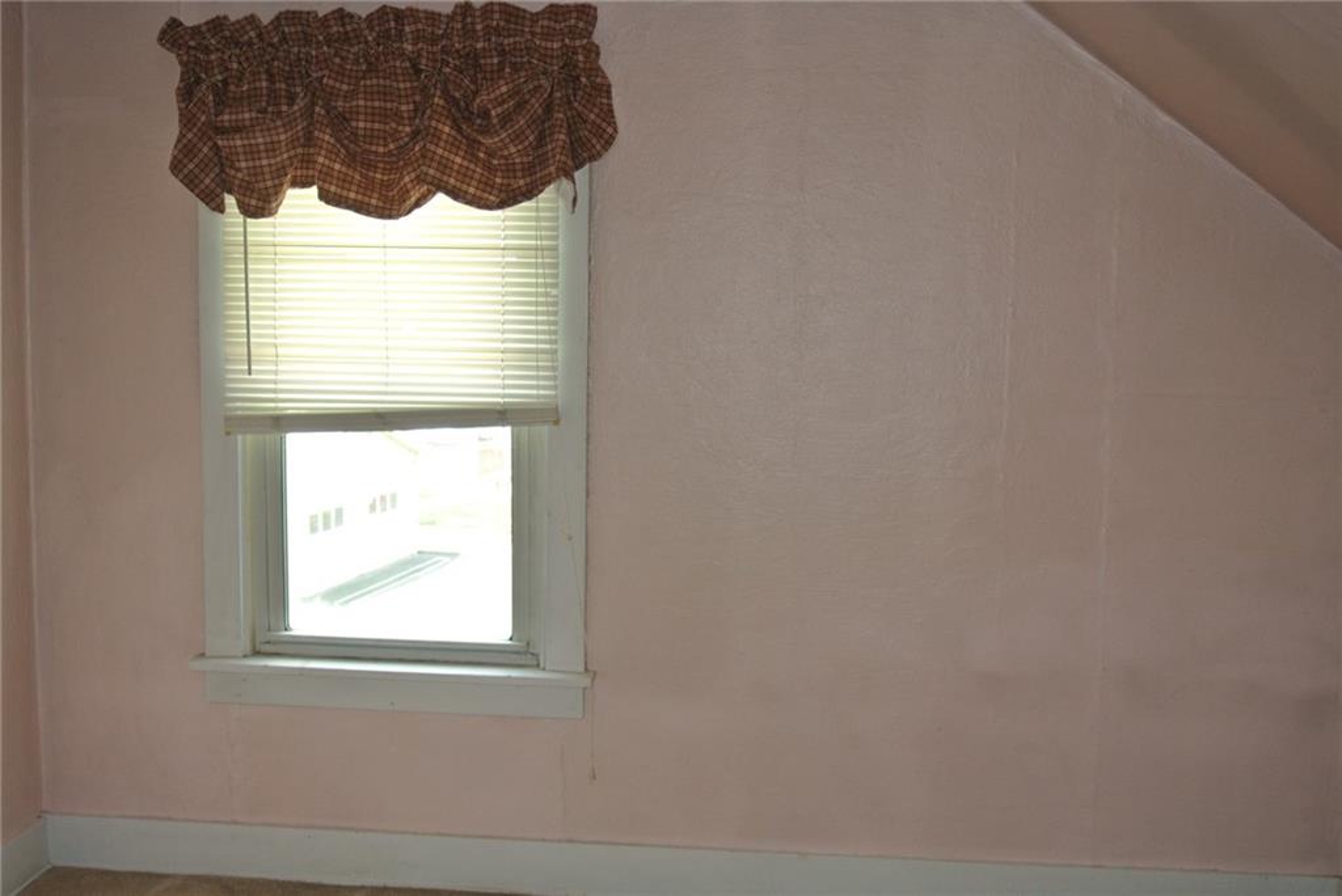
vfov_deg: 36.0
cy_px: 448
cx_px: 671
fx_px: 1380
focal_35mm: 37
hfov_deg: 51.9
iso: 200
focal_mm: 14
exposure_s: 1/60
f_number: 4
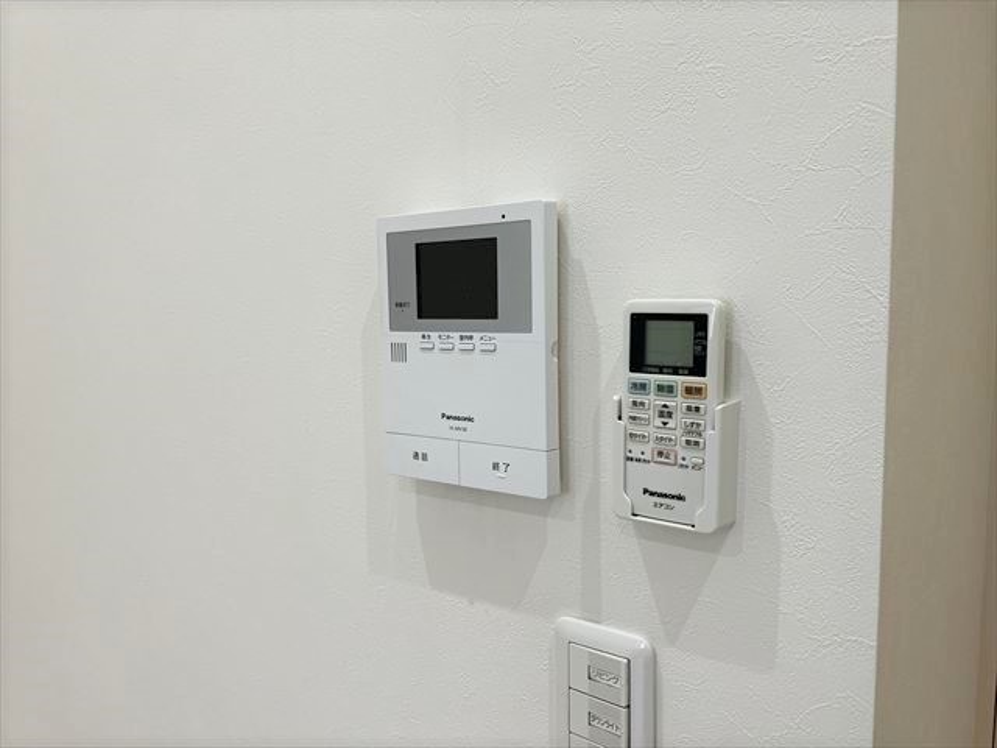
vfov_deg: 53.1
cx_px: 498
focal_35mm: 26
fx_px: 749
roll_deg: +1.5
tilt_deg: -4.0
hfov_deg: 67.3
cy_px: 374
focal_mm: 5.7
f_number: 1.5
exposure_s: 1/121
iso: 125
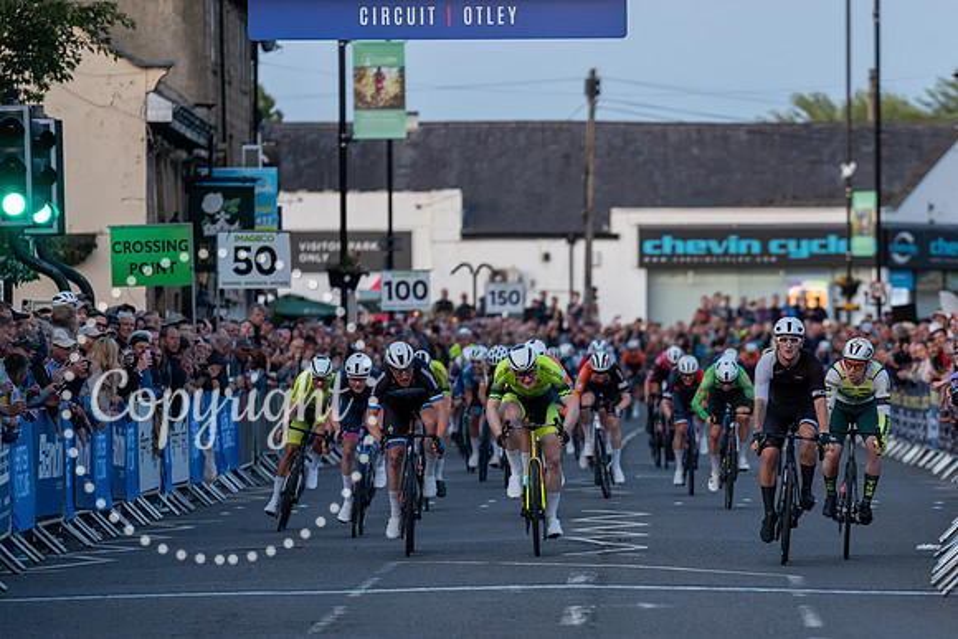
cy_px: 542
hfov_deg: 6.3
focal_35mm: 324
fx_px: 8632
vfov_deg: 4.2
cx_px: 813
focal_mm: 191
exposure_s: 1/800
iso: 2500
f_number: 2.8
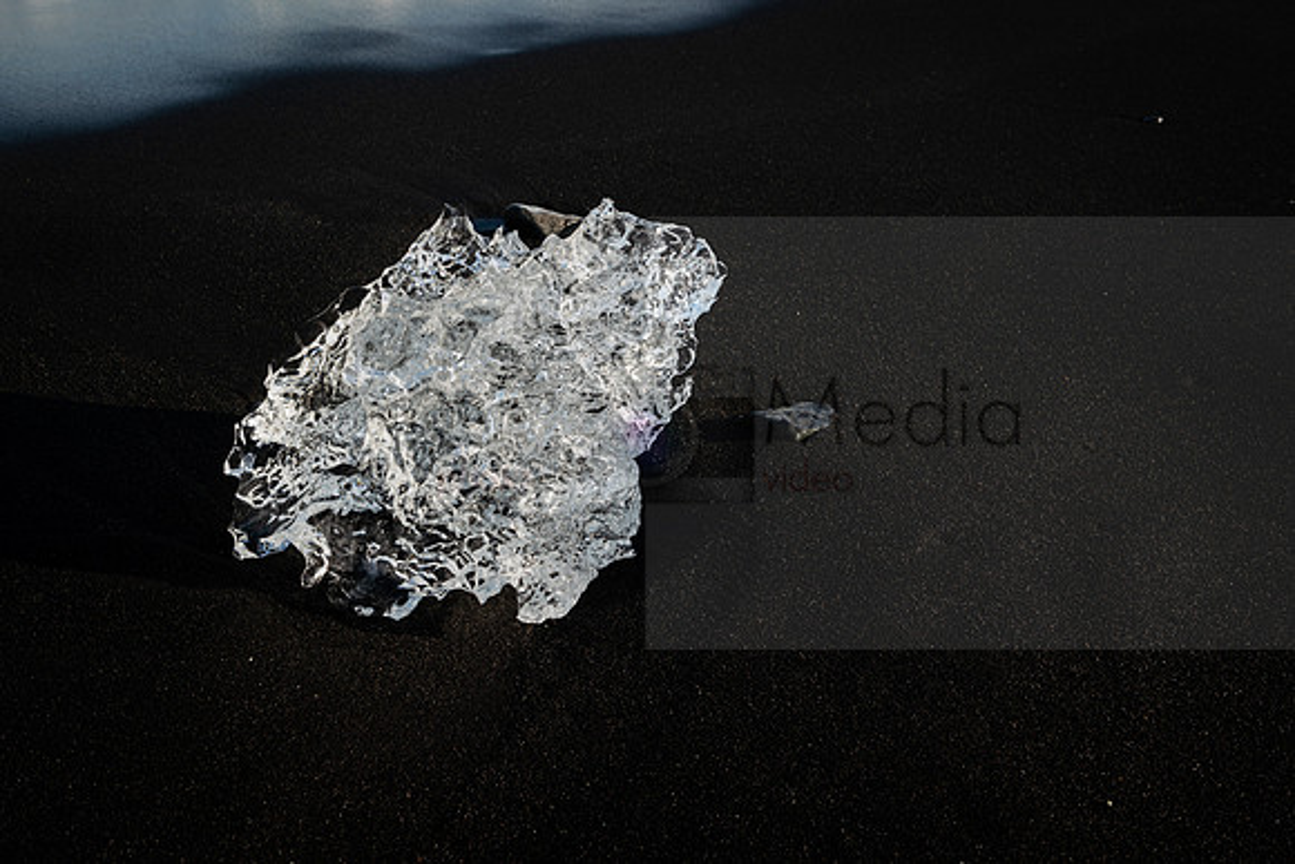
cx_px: 692
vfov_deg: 34.5
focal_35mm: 39
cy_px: 429
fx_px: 1391
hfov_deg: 49.9
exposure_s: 1/50
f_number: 10
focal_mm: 35
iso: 100
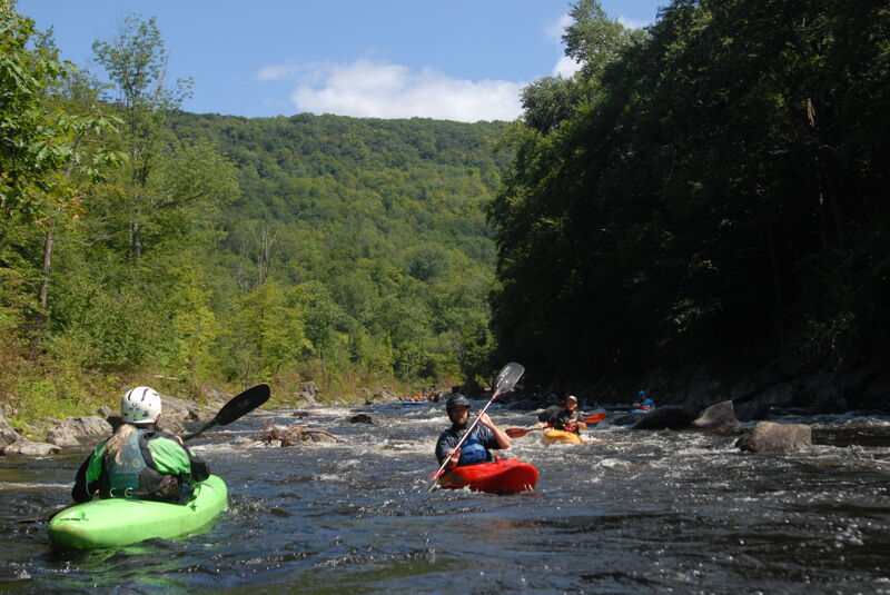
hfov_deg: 41.1
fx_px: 1188
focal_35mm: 48
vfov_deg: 28.1
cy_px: 298
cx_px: 445
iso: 250
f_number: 5
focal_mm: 32
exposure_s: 1/1000
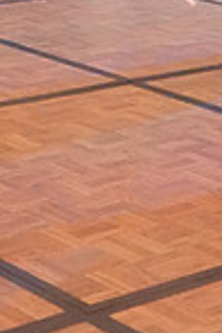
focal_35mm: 141
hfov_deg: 9.7
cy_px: -137
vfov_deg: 13.8
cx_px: 12
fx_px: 1301
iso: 12800
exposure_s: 1/400
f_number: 3.5
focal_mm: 24
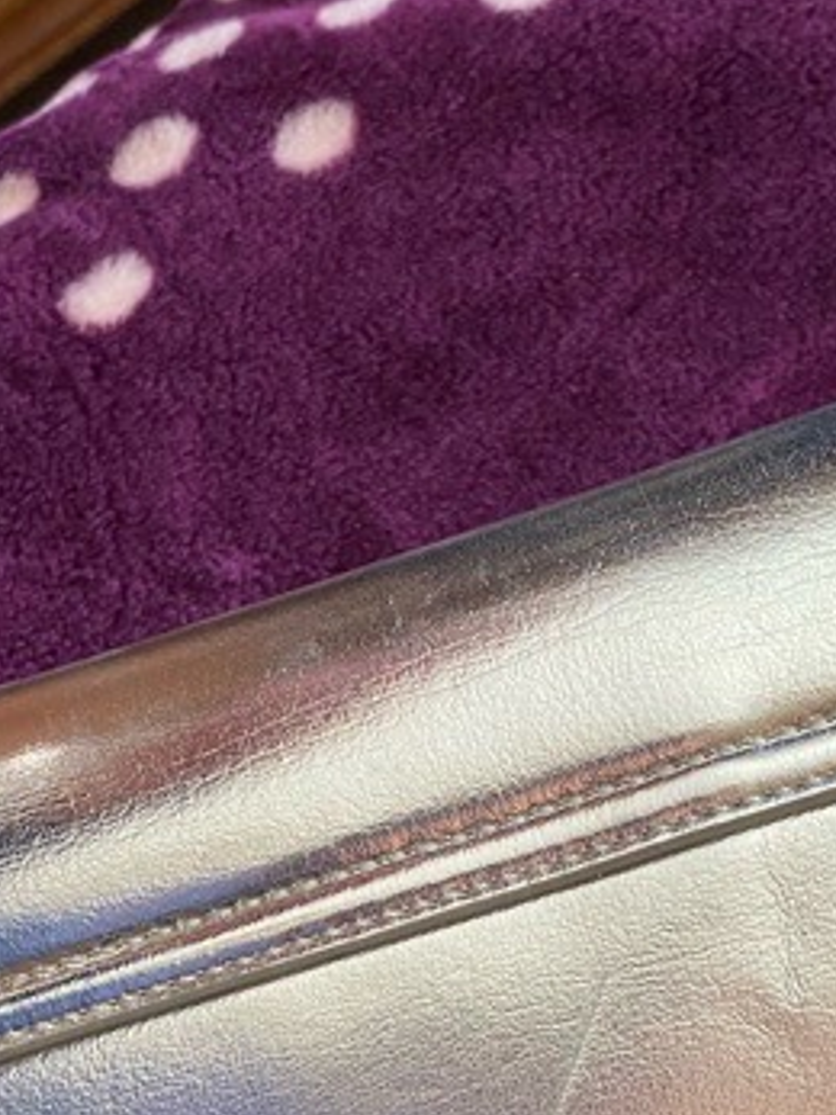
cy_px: 1006
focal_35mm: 75
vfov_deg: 25.2
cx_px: 415
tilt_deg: -58.3
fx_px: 2417
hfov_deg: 19.6
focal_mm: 4.25
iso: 200
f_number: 1.8
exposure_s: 1/60
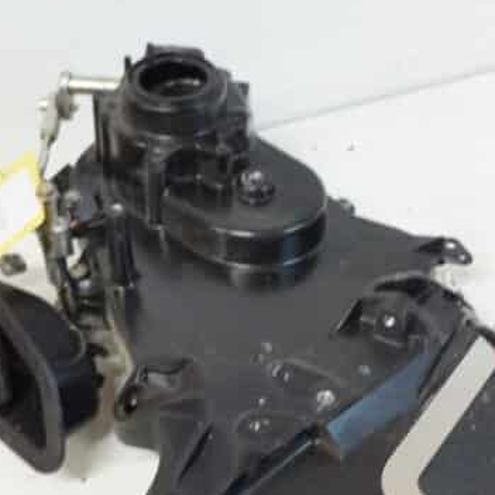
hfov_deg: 25.6
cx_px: 340
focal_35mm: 67
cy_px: 418
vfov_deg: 25.2
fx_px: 1084
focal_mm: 18
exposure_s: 1/50
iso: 3200
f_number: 5
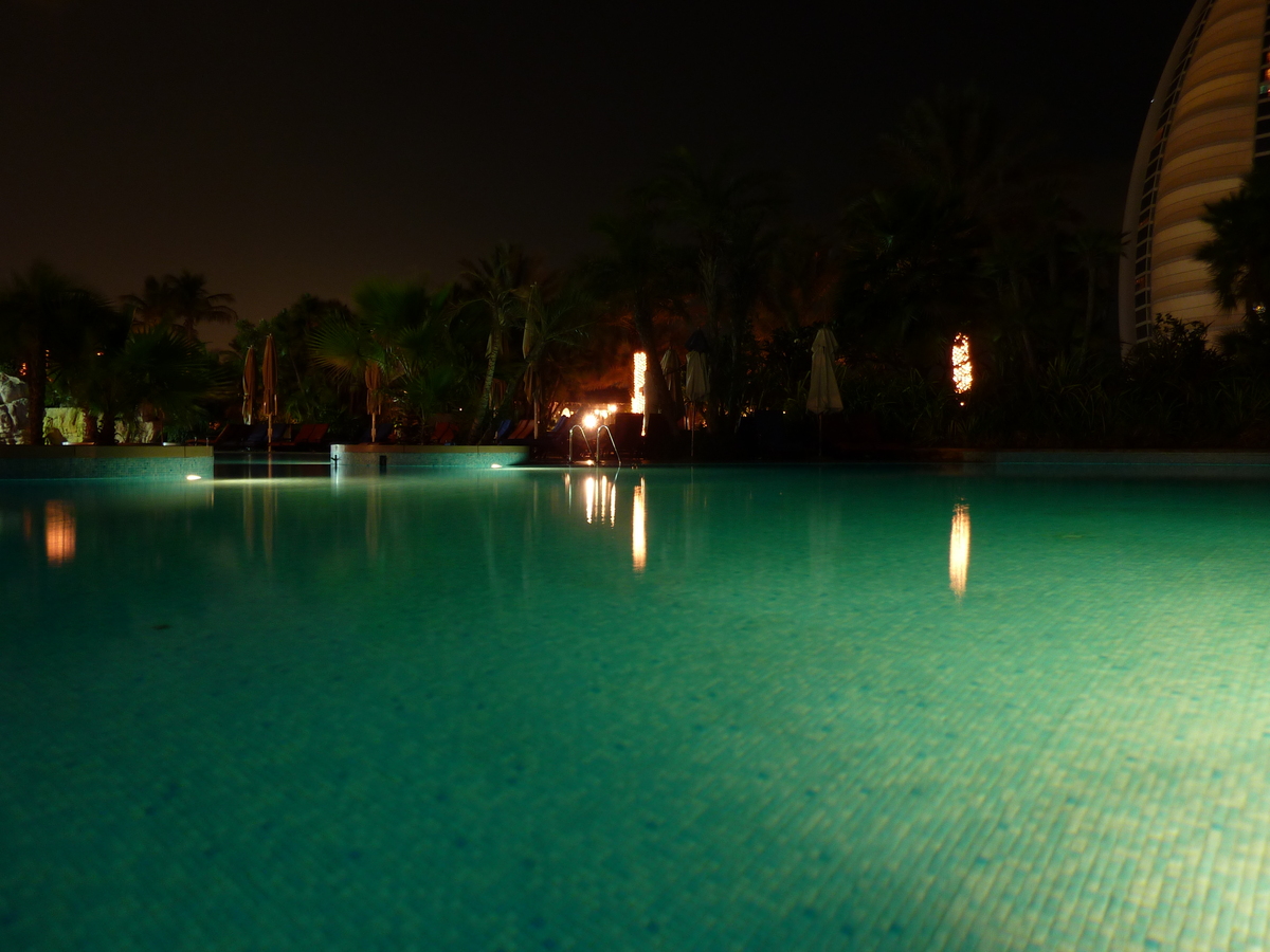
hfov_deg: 69.4
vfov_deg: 54.9
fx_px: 917
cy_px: 476
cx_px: 635
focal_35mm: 25
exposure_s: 4
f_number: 3.3
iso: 80
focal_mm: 4.1
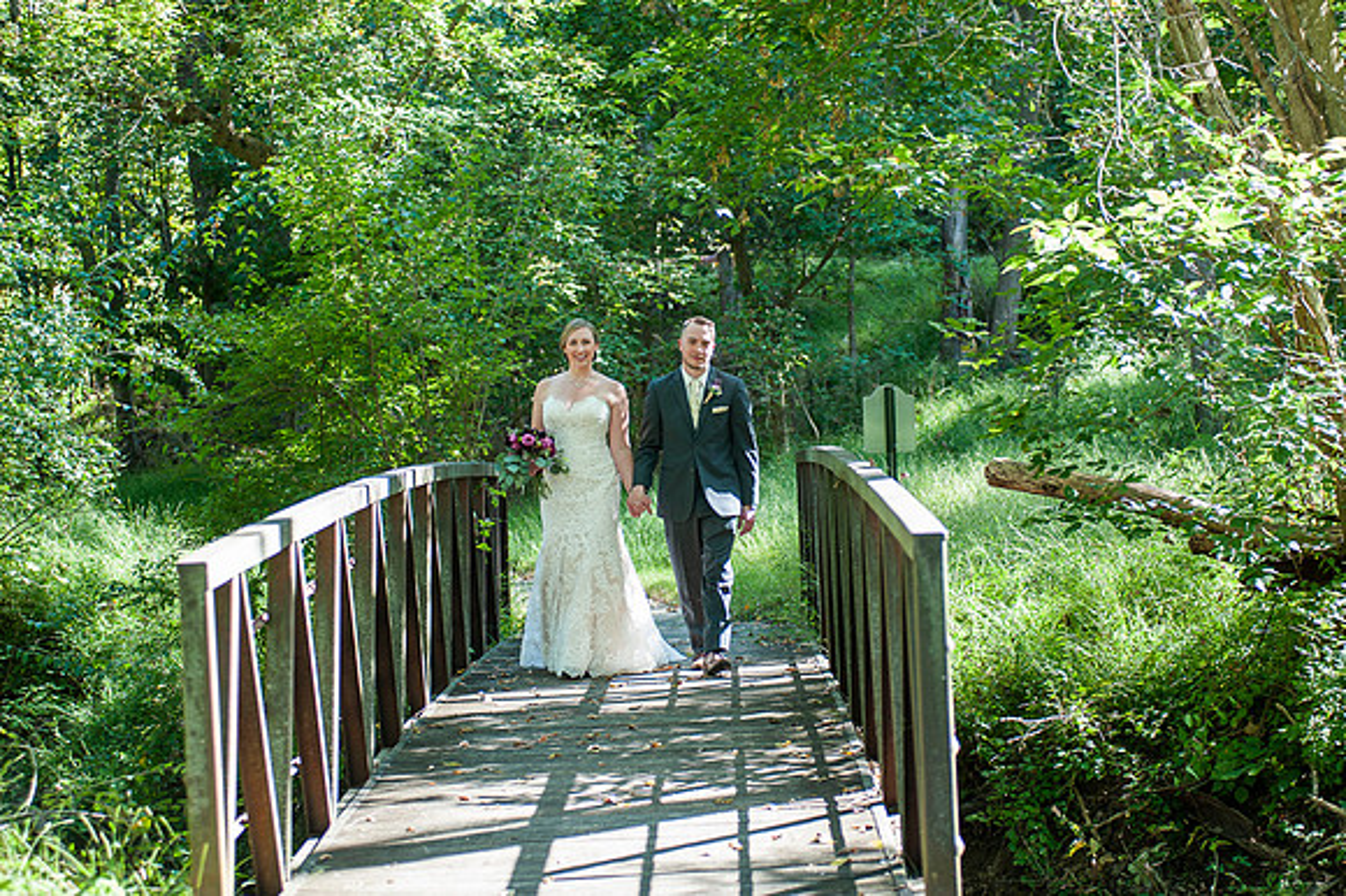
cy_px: 421
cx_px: 713
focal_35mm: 85
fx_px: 3168
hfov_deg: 24.0
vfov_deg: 16.1
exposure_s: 1/160
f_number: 3.2
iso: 160
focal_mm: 80
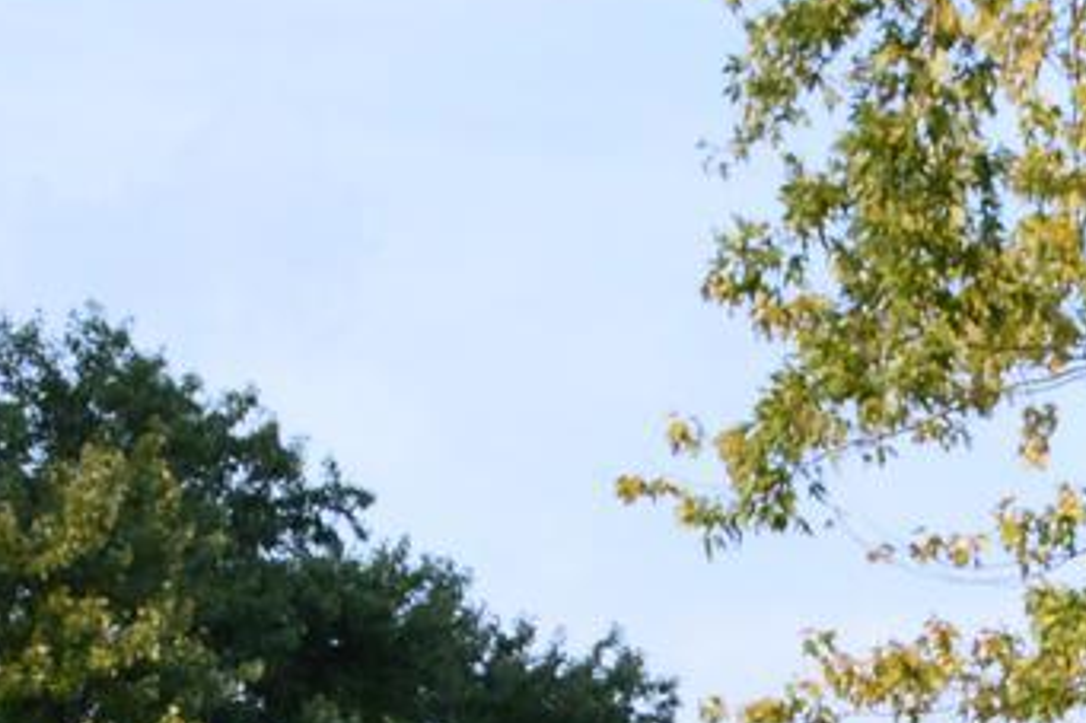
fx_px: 5427
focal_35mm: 180
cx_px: 1153
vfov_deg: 6.9
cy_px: 2120
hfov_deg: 11.3
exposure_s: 1/125
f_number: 9
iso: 400
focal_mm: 20
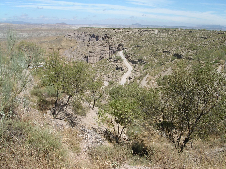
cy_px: 84
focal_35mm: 38
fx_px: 248
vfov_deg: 37.7
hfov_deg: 49.0
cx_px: 113
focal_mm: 5.8
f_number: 5.6
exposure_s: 1/338
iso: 100
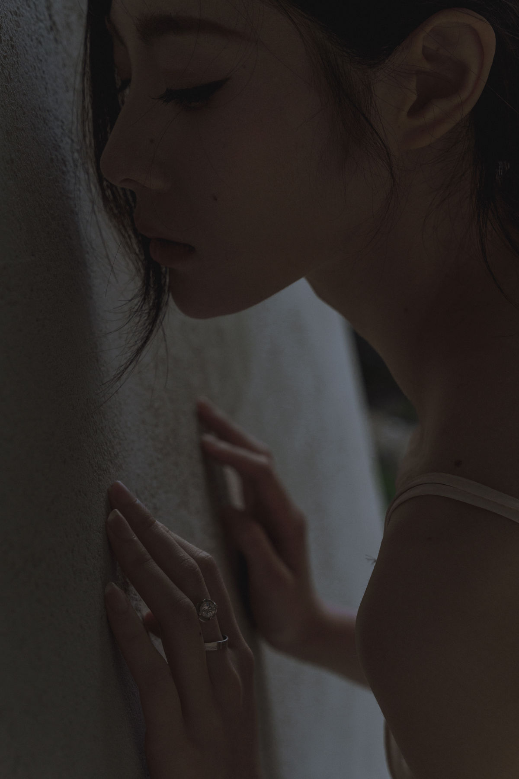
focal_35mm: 63
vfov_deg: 31.9
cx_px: 260
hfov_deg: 21.6
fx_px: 1360
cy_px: 390
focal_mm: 62.9
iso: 800
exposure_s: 1/100
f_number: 6.3
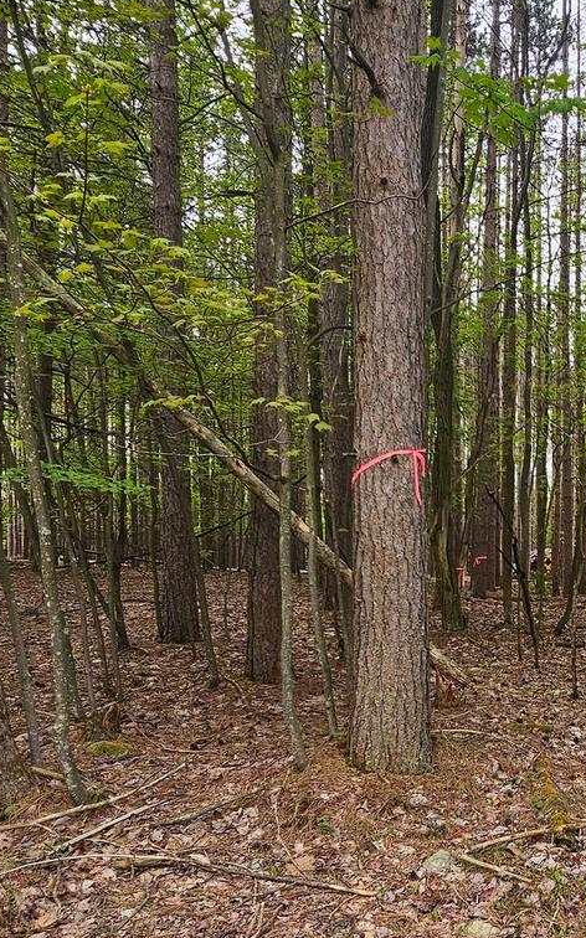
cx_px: 579
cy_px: 603
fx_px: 716
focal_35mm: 28
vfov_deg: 65.2
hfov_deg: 39.5
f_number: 2.2
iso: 50
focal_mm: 2.2
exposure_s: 1/273
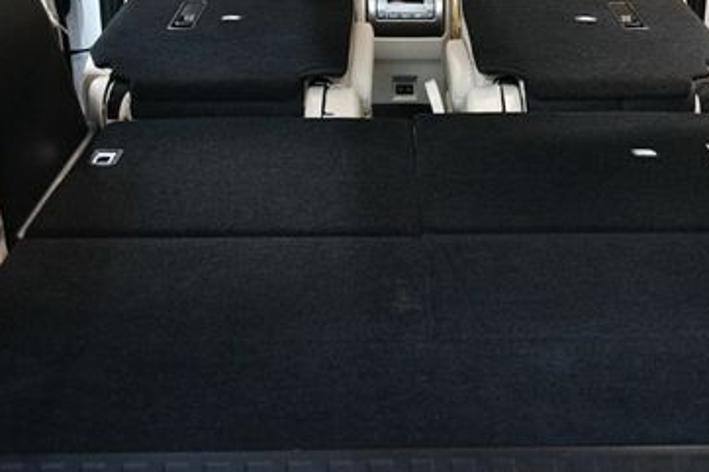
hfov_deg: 37.4
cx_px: 421
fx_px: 1043
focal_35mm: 53
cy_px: 100
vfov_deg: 25.1
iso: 3200
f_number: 3.5
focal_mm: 20
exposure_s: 1/100
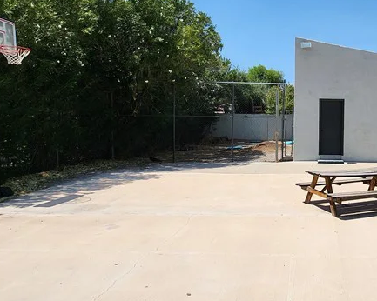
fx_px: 335
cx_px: 311
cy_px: 142
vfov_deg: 48.4
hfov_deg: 54.1
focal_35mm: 30
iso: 32
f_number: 2.2
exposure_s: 1/2534
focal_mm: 1.74
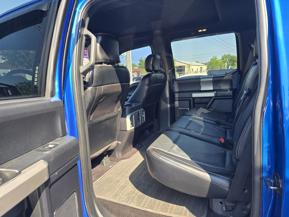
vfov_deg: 58.9
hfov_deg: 73.9
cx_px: 144
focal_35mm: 23
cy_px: 108
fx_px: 192
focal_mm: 6.3
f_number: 1.7
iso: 25
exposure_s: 1/180
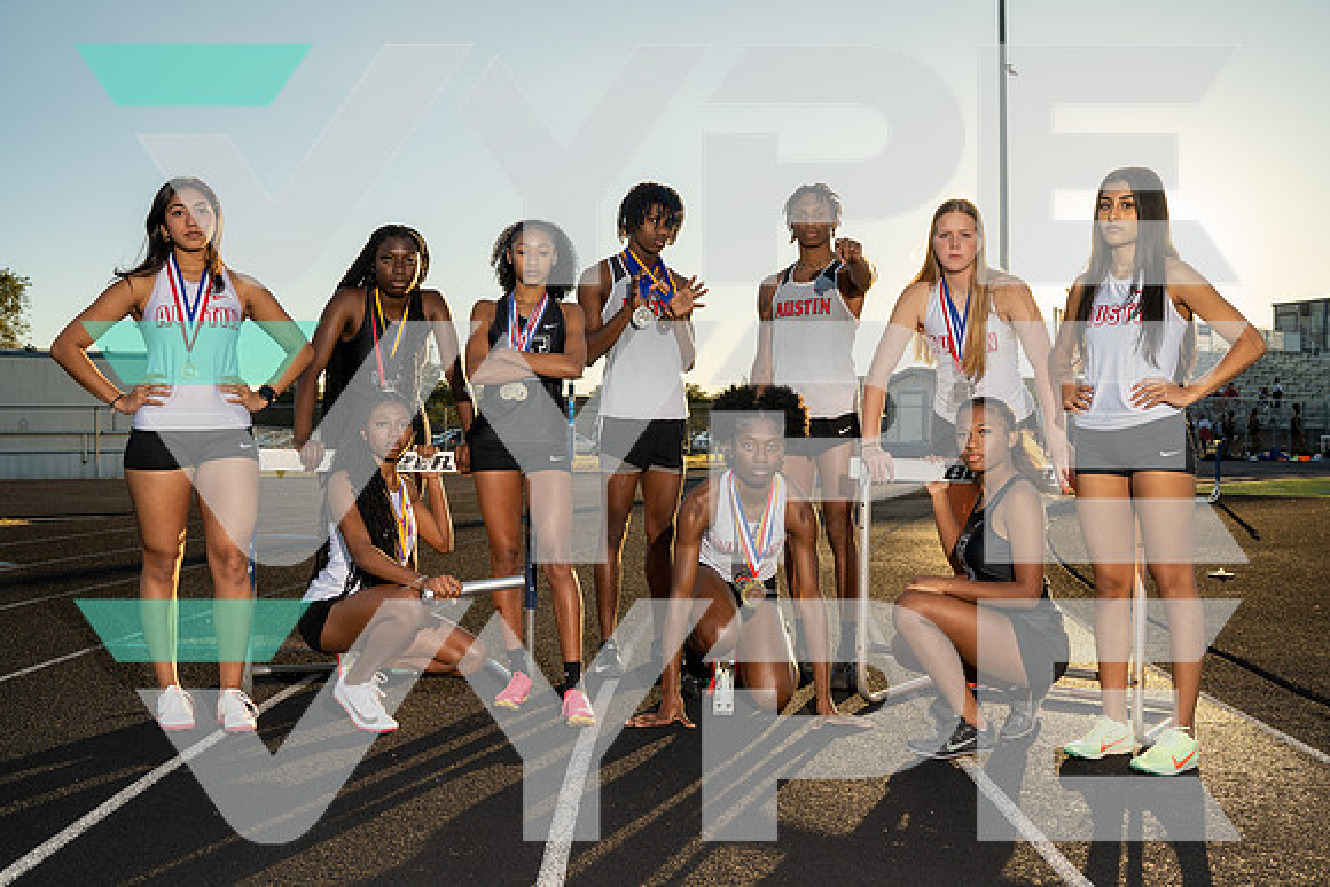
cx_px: 665
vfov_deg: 37.9
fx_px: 1293
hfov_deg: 54.4
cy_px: 444
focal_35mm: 35
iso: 50
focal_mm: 35
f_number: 6.3
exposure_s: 1/250
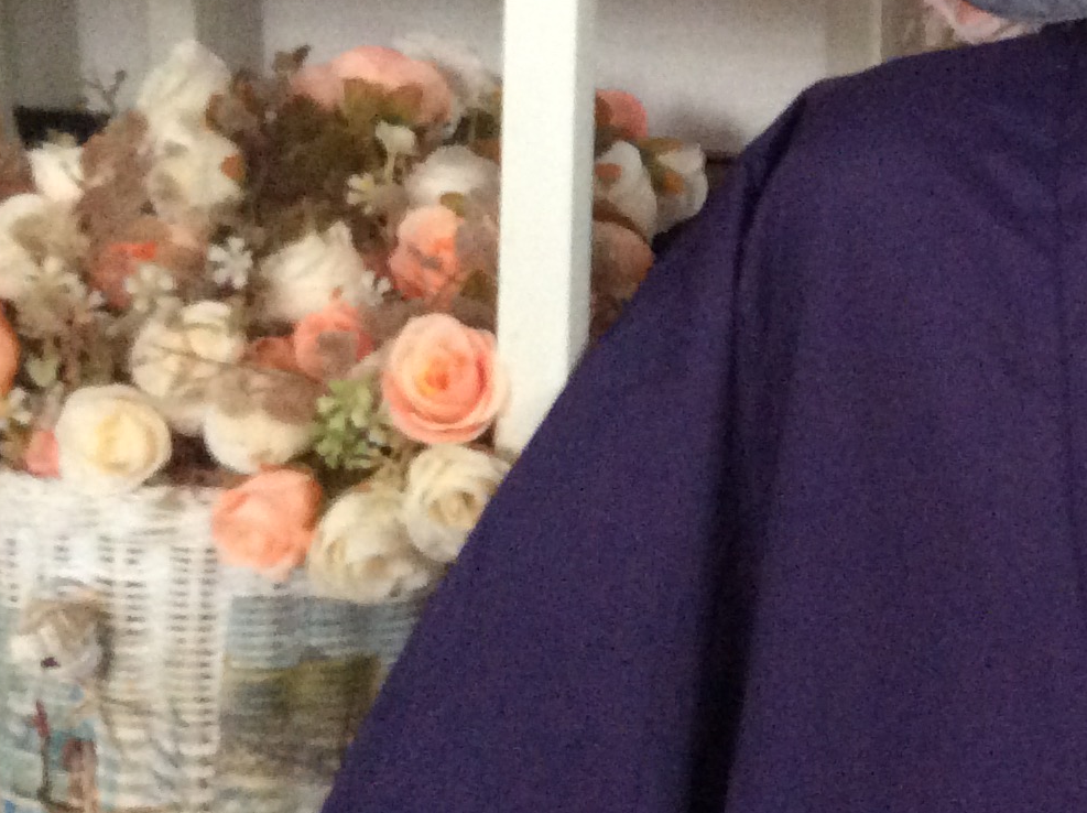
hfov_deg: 22.1
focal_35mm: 84
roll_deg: +0.1
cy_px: 406
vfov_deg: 17.5
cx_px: 1186
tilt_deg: -11.5
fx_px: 2635
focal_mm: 3.3
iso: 250
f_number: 2.4
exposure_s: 1/20
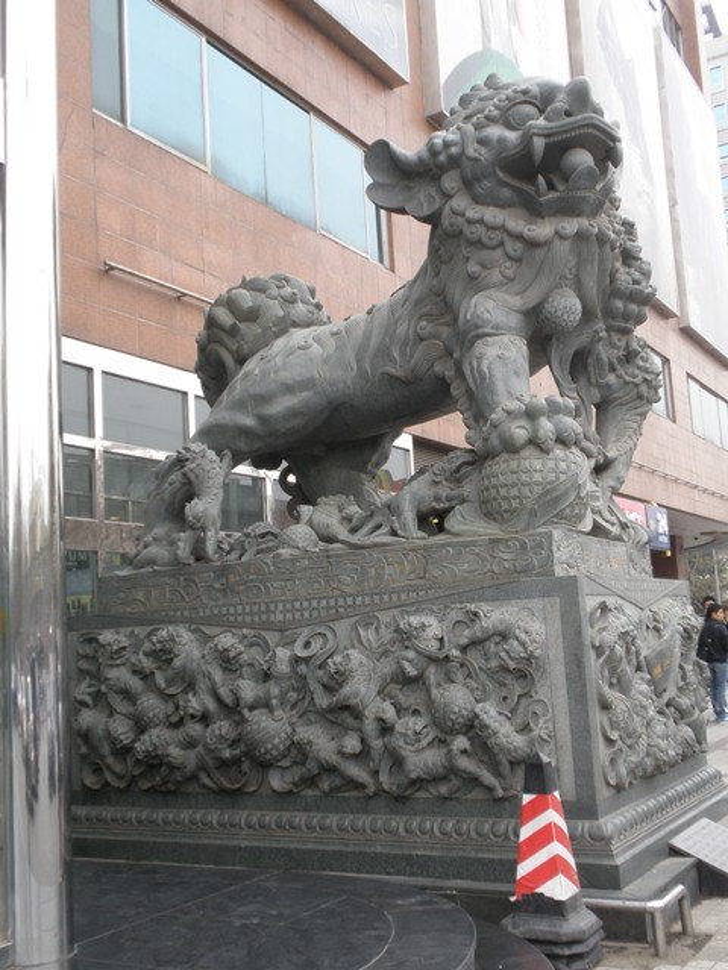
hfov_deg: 36.0
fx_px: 1122
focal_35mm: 40
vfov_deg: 46.8
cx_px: 364
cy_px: 485
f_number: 3.7
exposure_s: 1/100
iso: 64
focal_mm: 7.1
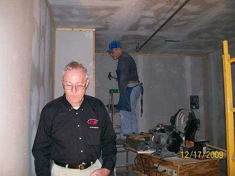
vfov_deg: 39.6
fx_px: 244
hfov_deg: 51.4
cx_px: 118
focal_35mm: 36
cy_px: 88
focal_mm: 6
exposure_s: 1/64
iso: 140
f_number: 2.7
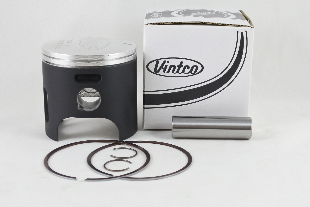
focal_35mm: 46
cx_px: 148
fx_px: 396
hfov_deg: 42.7
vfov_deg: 29.2
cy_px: 94
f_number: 4.2
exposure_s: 1/125
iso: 500
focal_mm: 15.7
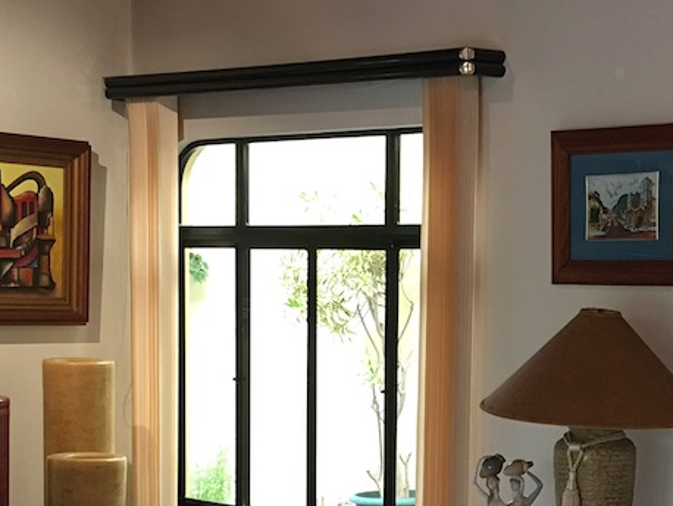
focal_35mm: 81
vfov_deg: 17.9
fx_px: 1576
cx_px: 516
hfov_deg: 23.8
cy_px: 466
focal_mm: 4.15
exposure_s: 1/15
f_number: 2.2
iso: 50
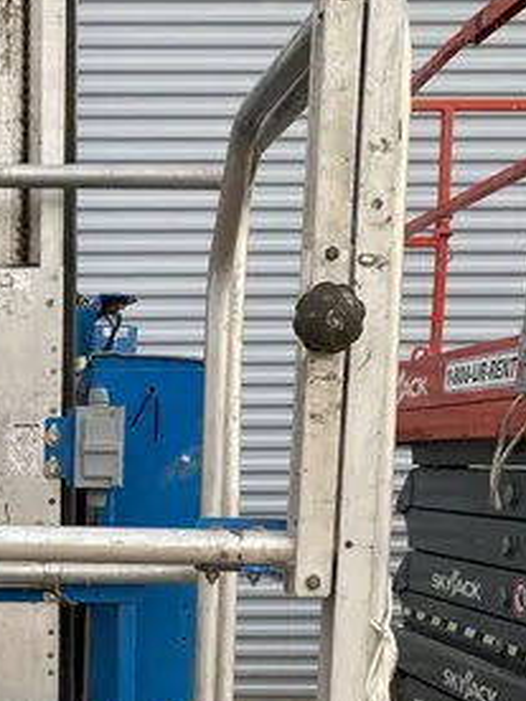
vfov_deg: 26.5
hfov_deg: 20.5
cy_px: 715
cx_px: -30
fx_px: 1398
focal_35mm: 69
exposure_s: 1/349
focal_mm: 4.25
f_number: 1.8
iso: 32
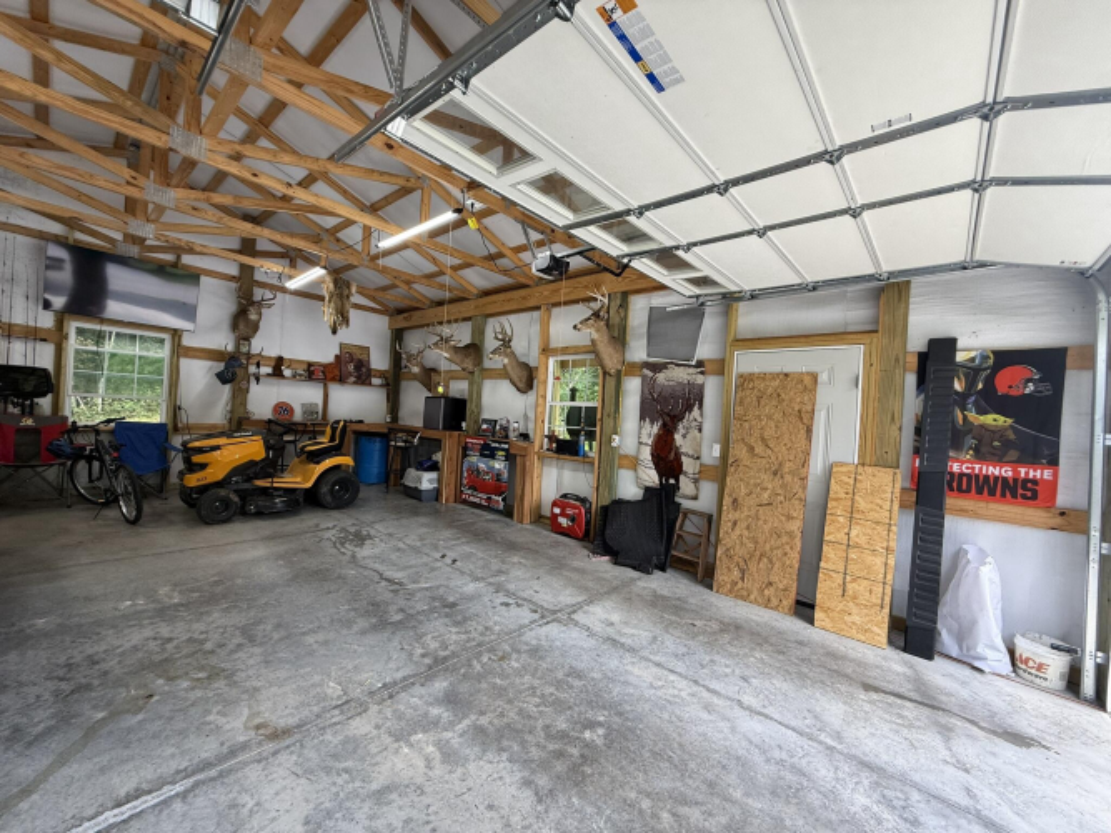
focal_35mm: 14
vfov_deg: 85.7
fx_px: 449
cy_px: 416
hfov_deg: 102.1
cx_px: 556
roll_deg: -3.5
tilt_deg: +0.8
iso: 125
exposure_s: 1/99
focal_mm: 2.22
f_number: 2.2
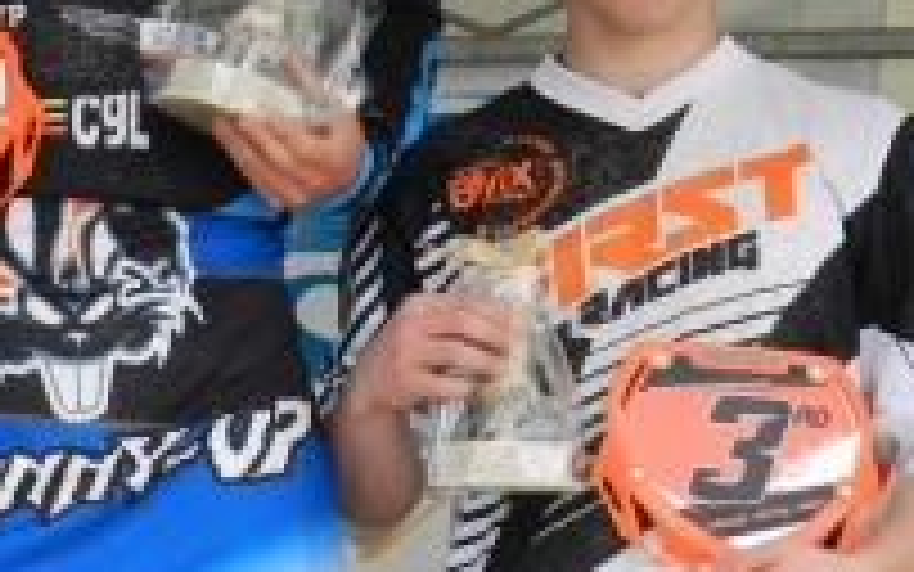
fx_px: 6702
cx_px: 68
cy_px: -149
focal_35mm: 269
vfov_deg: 4.9
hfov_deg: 7.8
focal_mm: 20.5
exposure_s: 1/40
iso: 160
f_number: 5
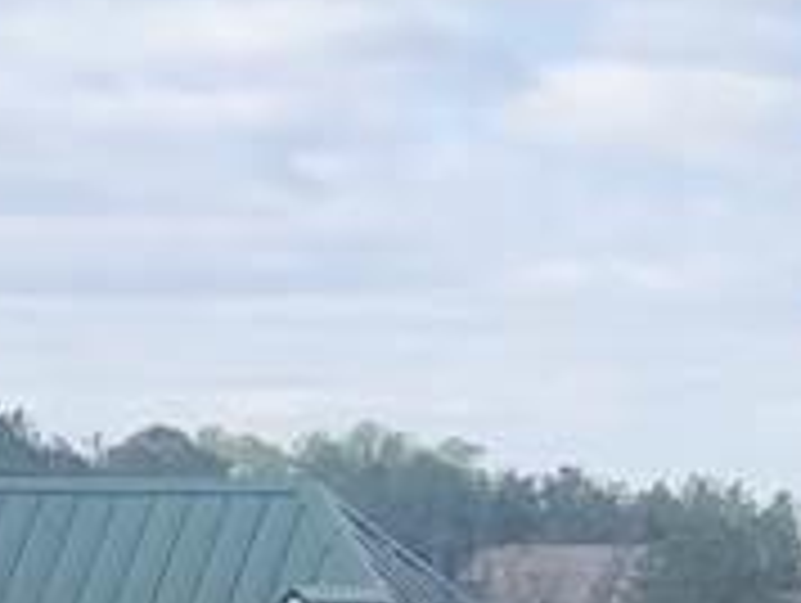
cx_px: 0
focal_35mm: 409
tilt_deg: -3.6
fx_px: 9477
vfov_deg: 3.6
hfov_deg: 4.8
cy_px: 792
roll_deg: +1.2
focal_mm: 6.6
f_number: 2.8
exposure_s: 1/736
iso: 20
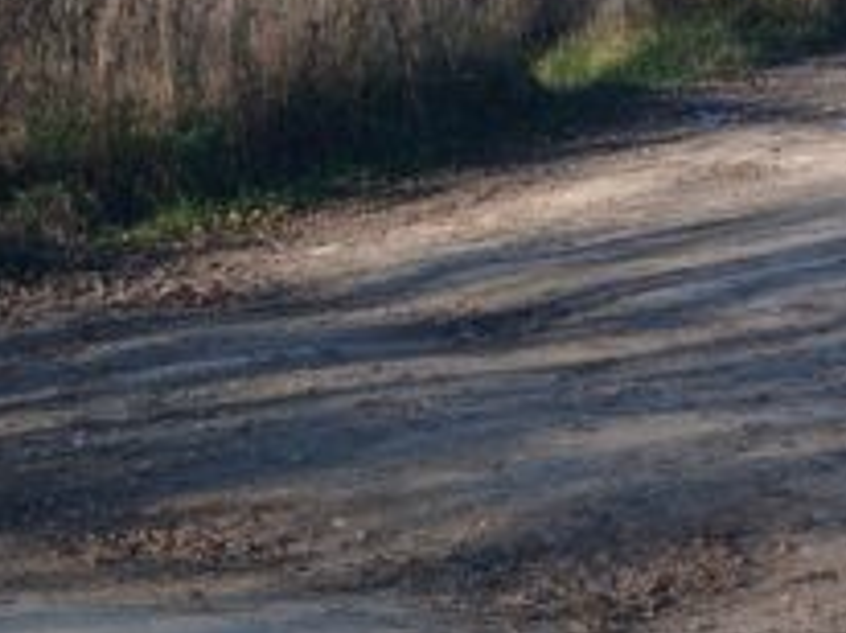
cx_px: 287
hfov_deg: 18.7
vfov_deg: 13.9
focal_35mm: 105
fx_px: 2563
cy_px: 575
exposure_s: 1/294
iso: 20
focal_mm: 3.98
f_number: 1.8
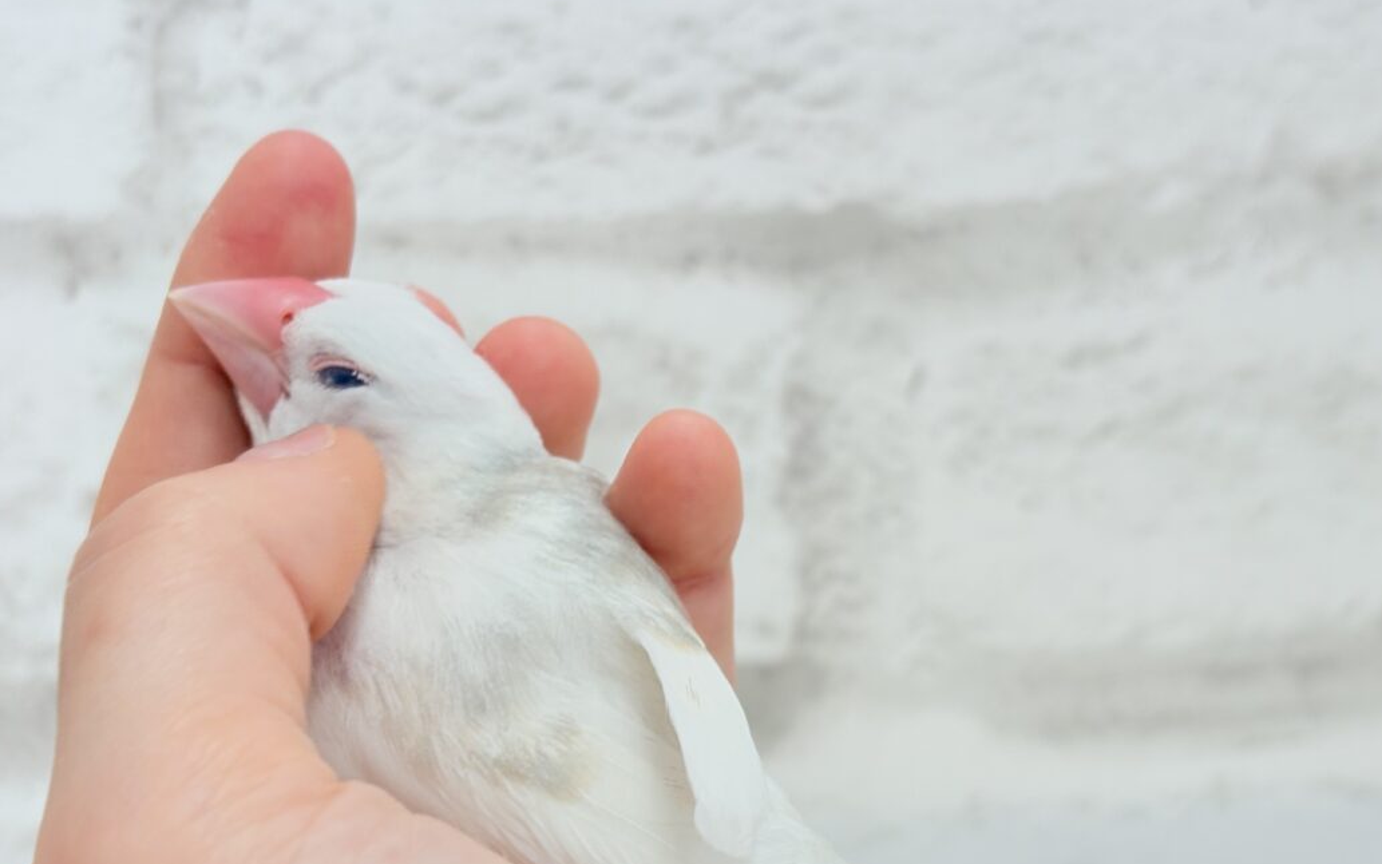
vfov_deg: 20.3
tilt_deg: -15.1
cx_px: 685
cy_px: 566
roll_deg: +0.5
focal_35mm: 64
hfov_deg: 32.0
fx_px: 2411
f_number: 1.6
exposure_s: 1/50
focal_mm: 5.96
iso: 32
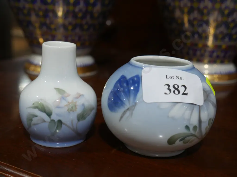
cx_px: 118
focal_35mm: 50
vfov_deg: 29.1
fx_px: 342
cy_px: 88
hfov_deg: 38.2
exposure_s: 1/60
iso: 500
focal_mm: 25
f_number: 5.3
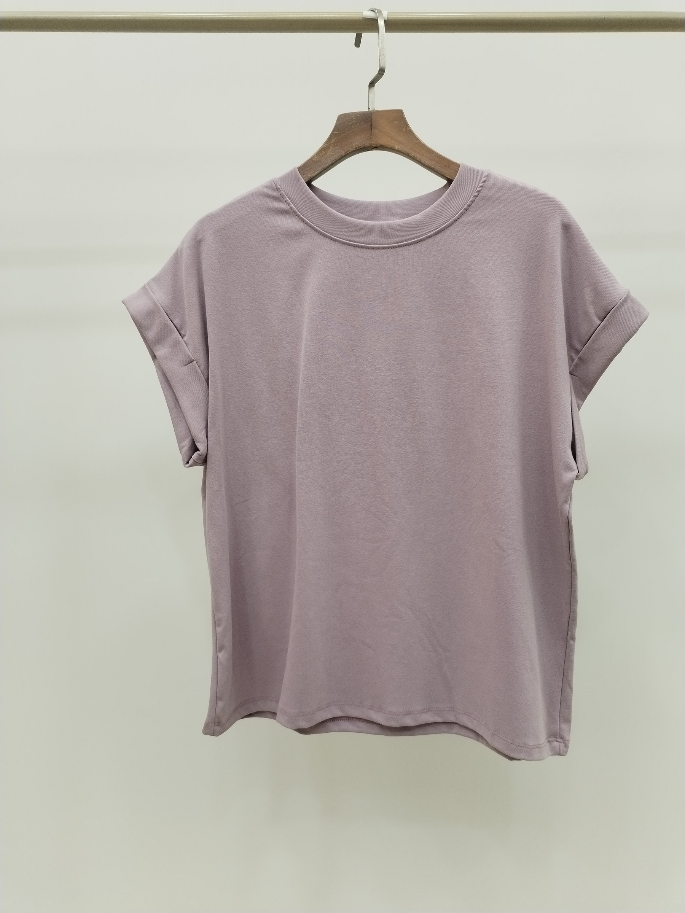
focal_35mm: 29
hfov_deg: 48.2
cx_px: 342
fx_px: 765
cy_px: 456
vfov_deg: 61.7
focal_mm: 4.75
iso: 183
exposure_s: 1/60
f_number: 1.8
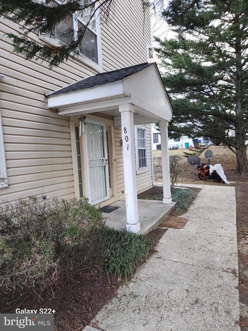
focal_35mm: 23
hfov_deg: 58.9
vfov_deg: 73.9
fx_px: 220
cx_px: 124
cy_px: 166
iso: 125
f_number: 1.8
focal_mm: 5.4
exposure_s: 1/180
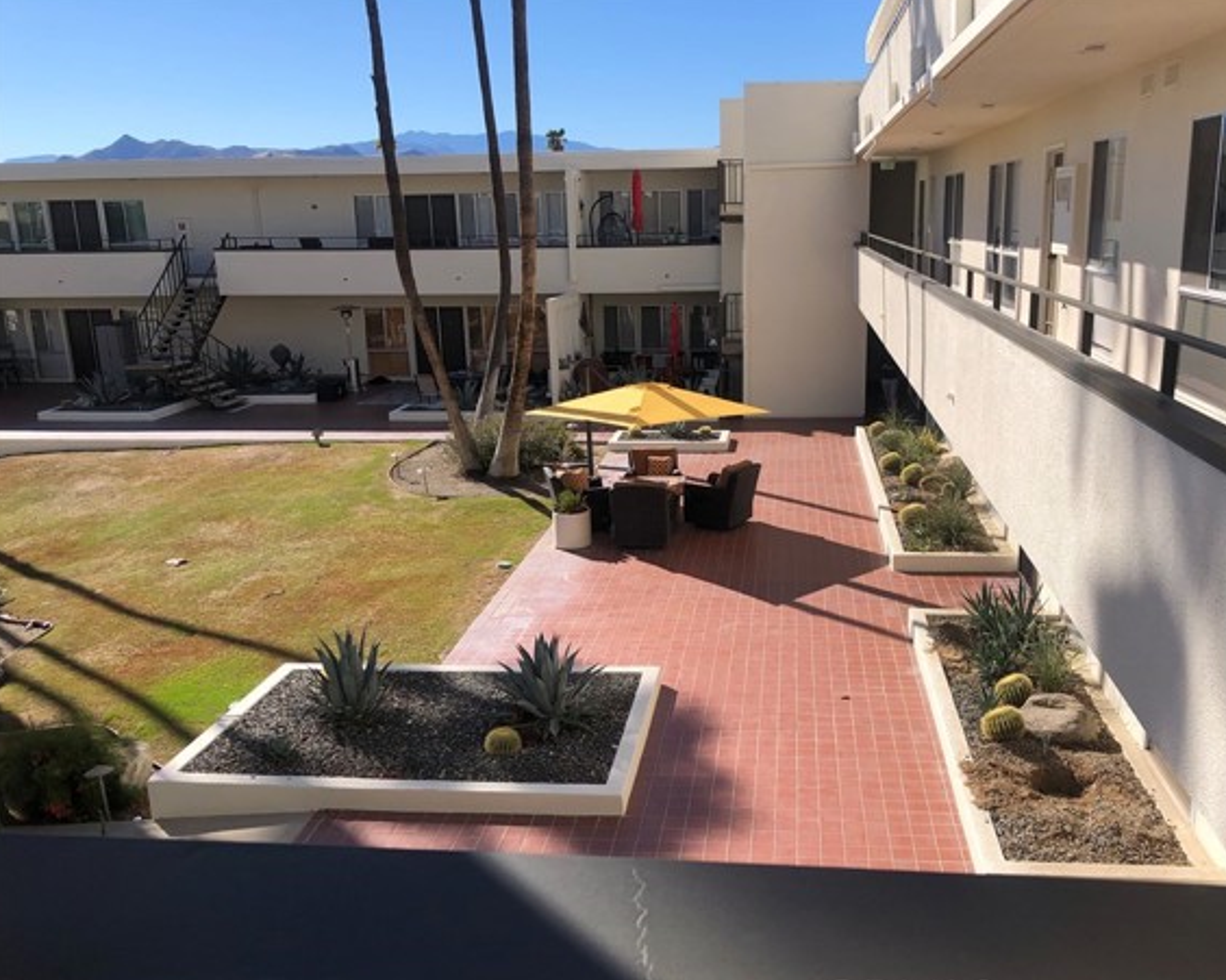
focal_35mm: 31
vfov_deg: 47.1
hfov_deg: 57.0
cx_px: 685
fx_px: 1125
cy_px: 511
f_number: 1.8
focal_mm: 3.99
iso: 20
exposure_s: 1/2183
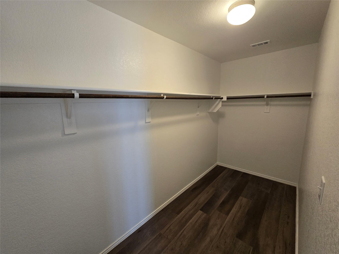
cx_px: 170
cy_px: 127
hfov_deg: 106.2
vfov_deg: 89.9
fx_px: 127
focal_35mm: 13
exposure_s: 1/60
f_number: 2.2
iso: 320
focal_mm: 2.2
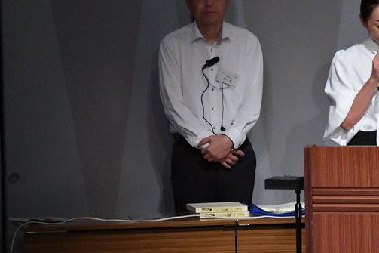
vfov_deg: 3.1
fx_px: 4620
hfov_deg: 4.7
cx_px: 214
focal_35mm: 439
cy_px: 110
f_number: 5.6
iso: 10000
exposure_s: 1/400
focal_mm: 190
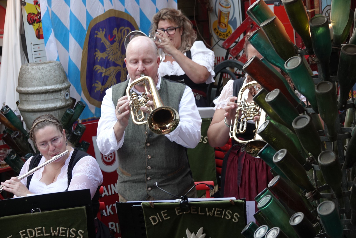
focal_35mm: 85
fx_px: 840
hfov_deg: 23.9
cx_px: 178
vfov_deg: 16.1
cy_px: 119
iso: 250
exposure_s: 1/100
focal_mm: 31.33
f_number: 3.5
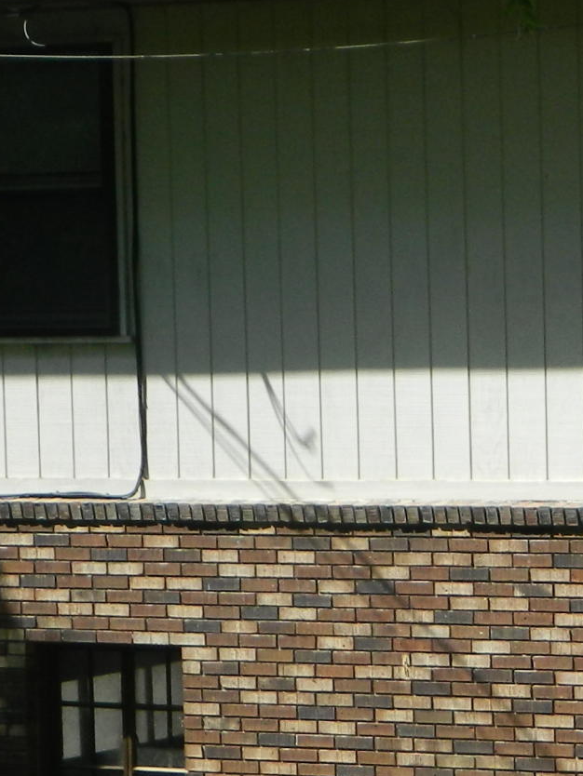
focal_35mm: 169
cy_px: 605
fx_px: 3793
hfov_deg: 8.6
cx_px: 823
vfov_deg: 11.7
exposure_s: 1/400
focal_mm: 8.4
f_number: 3.6
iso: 80
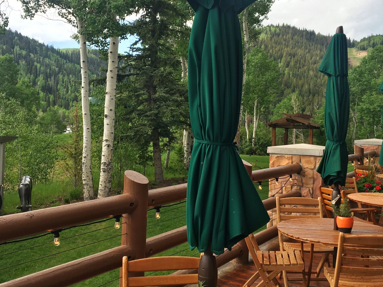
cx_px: 189
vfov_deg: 35.1
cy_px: 122
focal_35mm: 41
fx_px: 454
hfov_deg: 45.8
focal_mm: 4.15
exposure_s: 1/569
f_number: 2.2
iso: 25
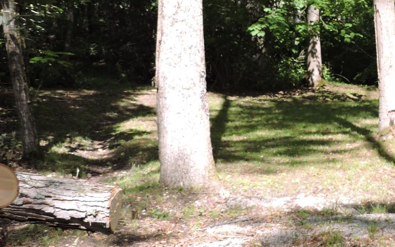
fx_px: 829
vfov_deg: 16.8
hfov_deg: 25.5
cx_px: 392
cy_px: 48
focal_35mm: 77
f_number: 3.3
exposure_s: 1/250
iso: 100
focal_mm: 6.2
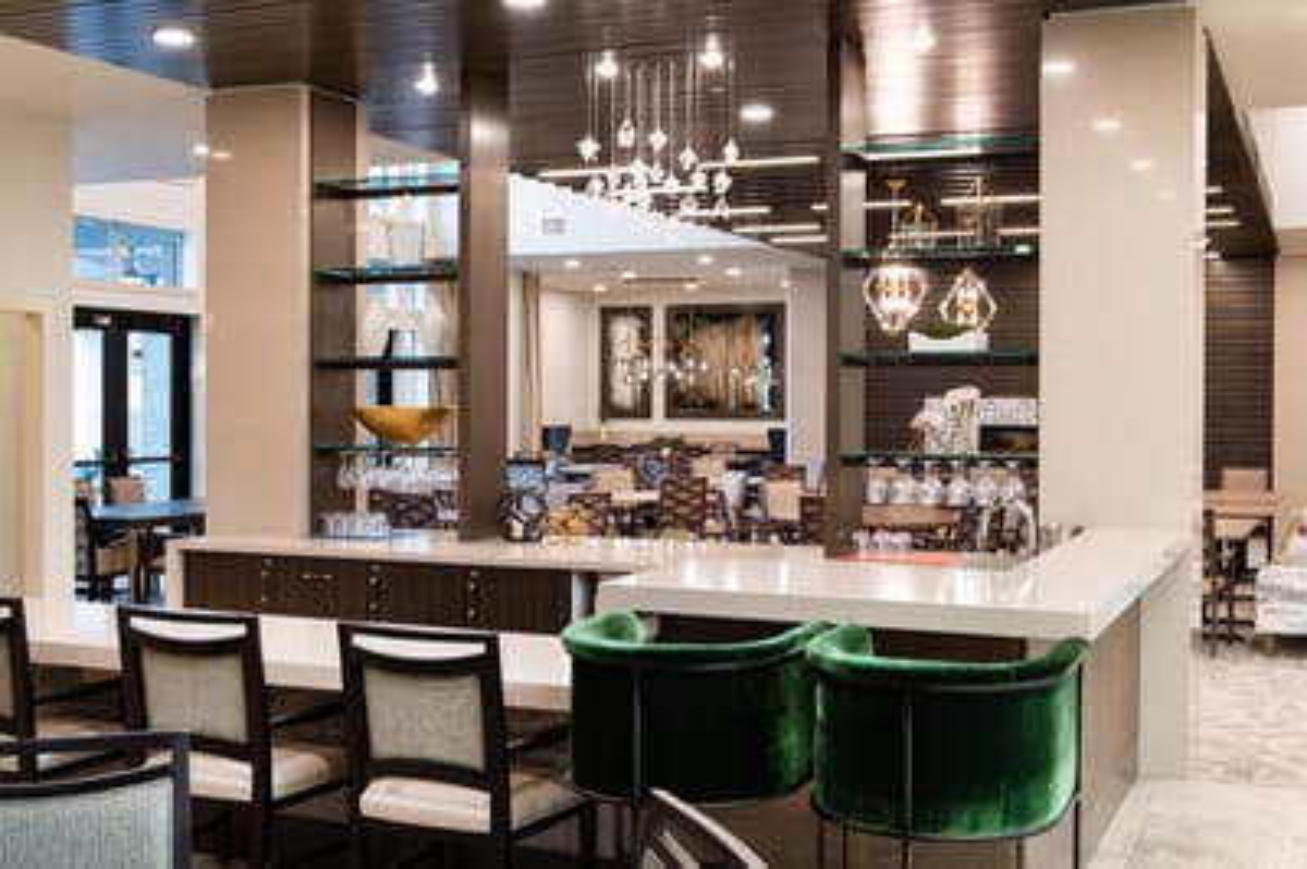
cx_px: 654
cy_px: 434
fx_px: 1524
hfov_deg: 46.4
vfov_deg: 31.8
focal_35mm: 42
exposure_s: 1/2
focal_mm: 42
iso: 100
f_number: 8
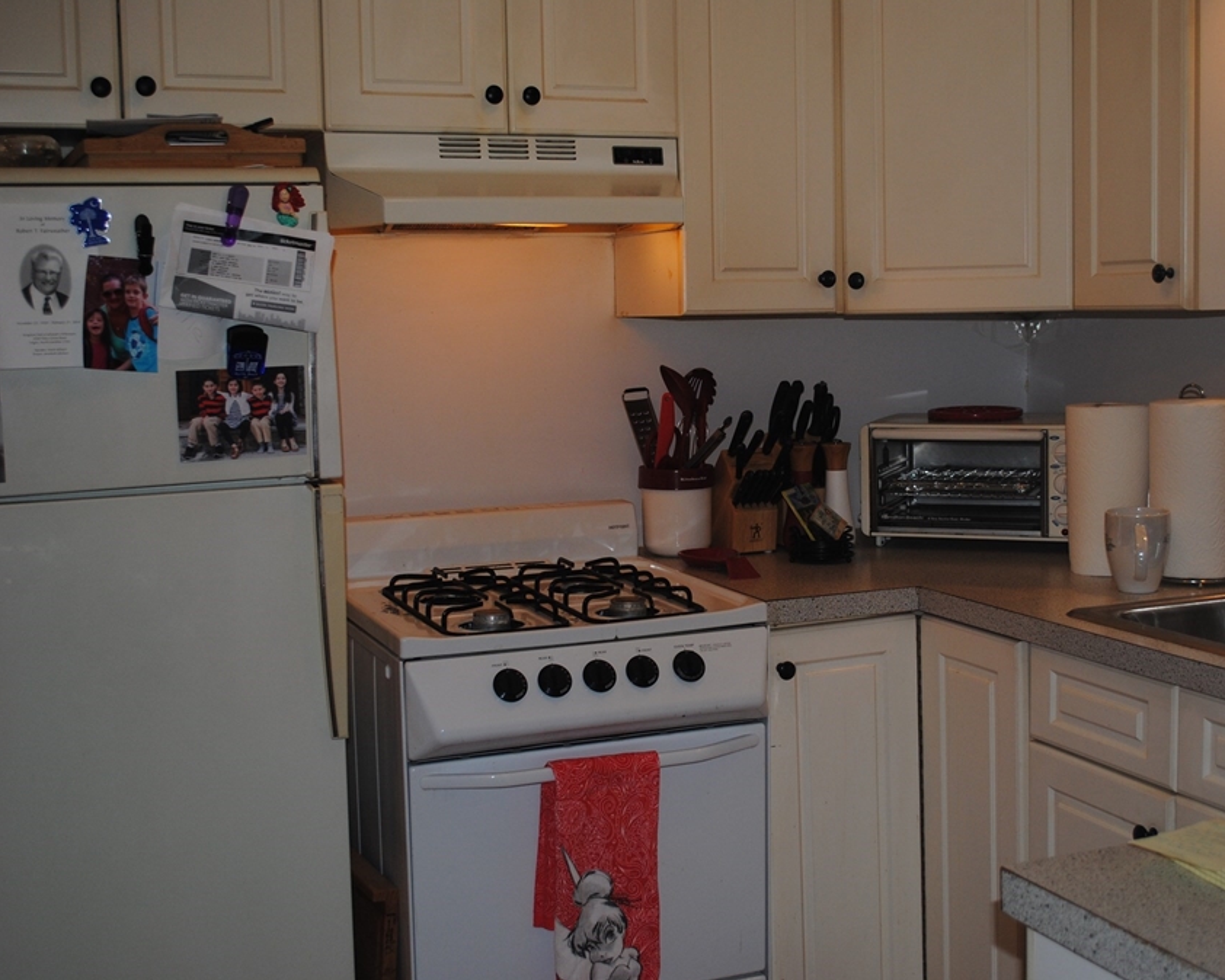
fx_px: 1741
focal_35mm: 48
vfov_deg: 31.5
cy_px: 493
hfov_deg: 38.7
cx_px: 684
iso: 200
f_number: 4.5
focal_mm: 28
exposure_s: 1/60
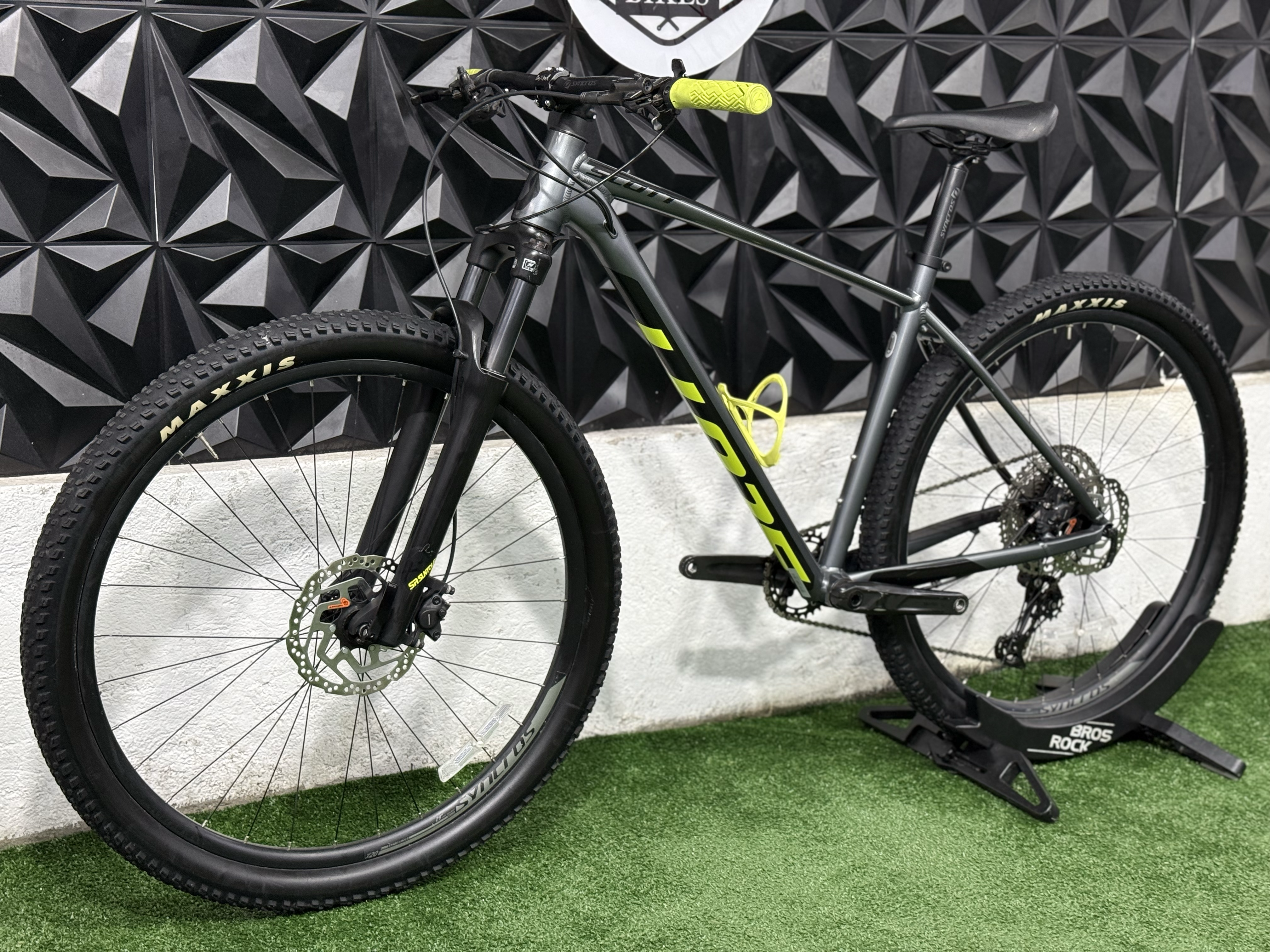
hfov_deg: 39.7
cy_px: 476
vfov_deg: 30.3
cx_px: 635
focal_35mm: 48
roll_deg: -1.4
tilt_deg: -12.4
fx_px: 1761
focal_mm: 6.76
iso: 200
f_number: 1.78
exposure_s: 1/60
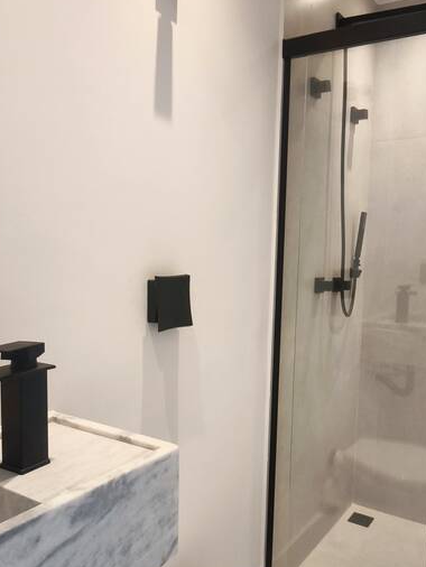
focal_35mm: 32
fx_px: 525
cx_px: 257
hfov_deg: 44.0
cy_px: 287
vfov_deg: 56.8
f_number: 2.2
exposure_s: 1/30
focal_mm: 1.91
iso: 250
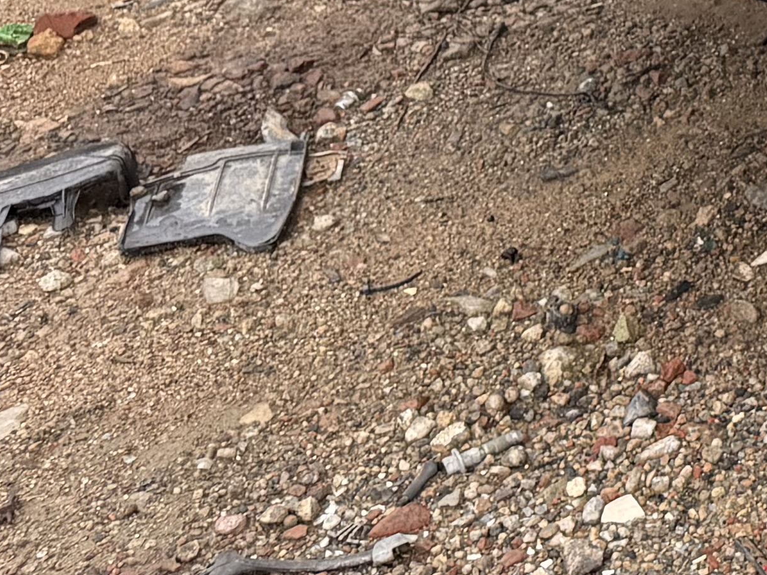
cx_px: 1506
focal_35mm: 113
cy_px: -471
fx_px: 2504
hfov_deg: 14.6
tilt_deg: -16.0
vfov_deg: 12.0
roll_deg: +4.3
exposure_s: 1/225
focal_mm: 6.76
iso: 80
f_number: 1.78
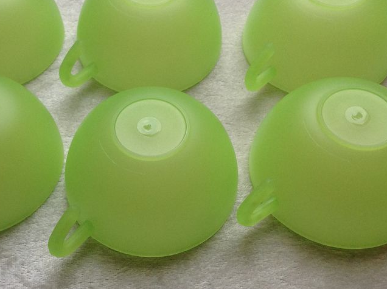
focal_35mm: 55
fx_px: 614
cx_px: 139
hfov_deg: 34.8
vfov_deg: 26.5
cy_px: 136
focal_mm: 4.28
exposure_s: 1/120
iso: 100
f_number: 2.4
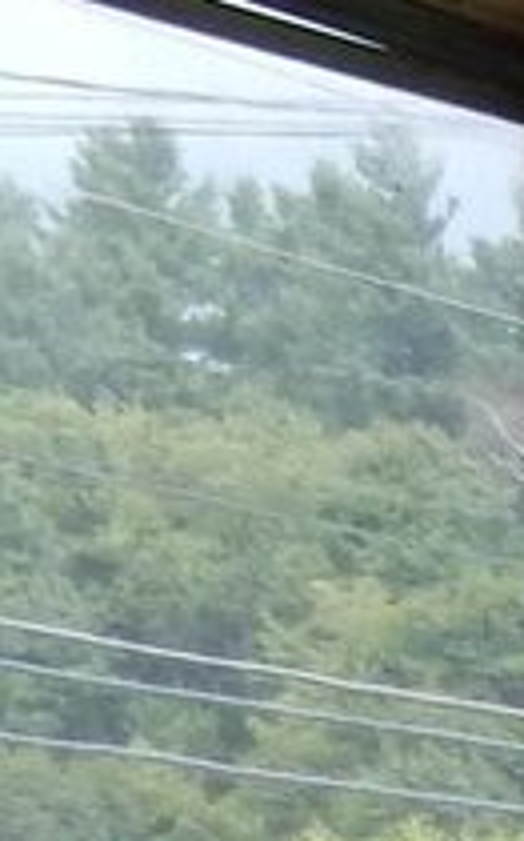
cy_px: 2147
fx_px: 4622
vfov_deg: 9.1
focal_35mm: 202
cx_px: 2428
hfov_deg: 5.3
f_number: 3.7
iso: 125
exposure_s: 1/125
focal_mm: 4.5
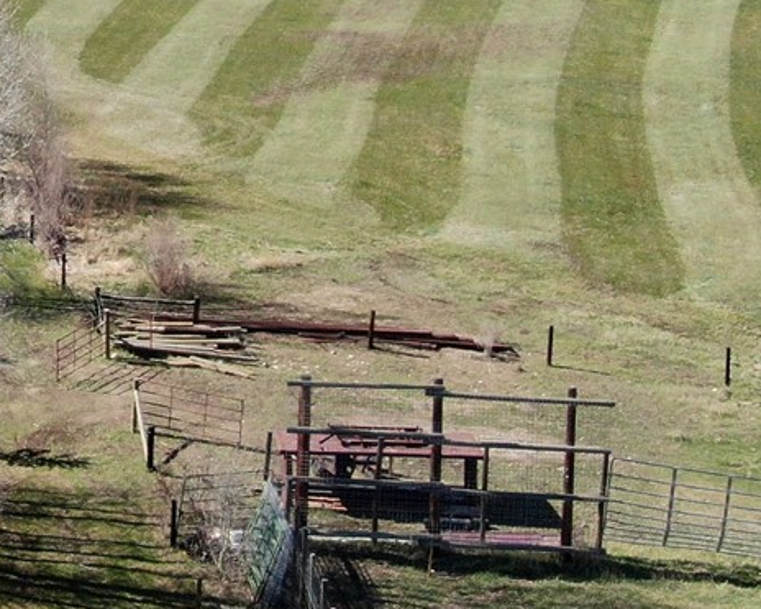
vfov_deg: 11.0
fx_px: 3107
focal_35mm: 138
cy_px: -107
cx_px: -410
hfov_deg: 13.1
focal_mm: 7.07
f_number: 3.5
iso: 400
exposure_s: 1/2000
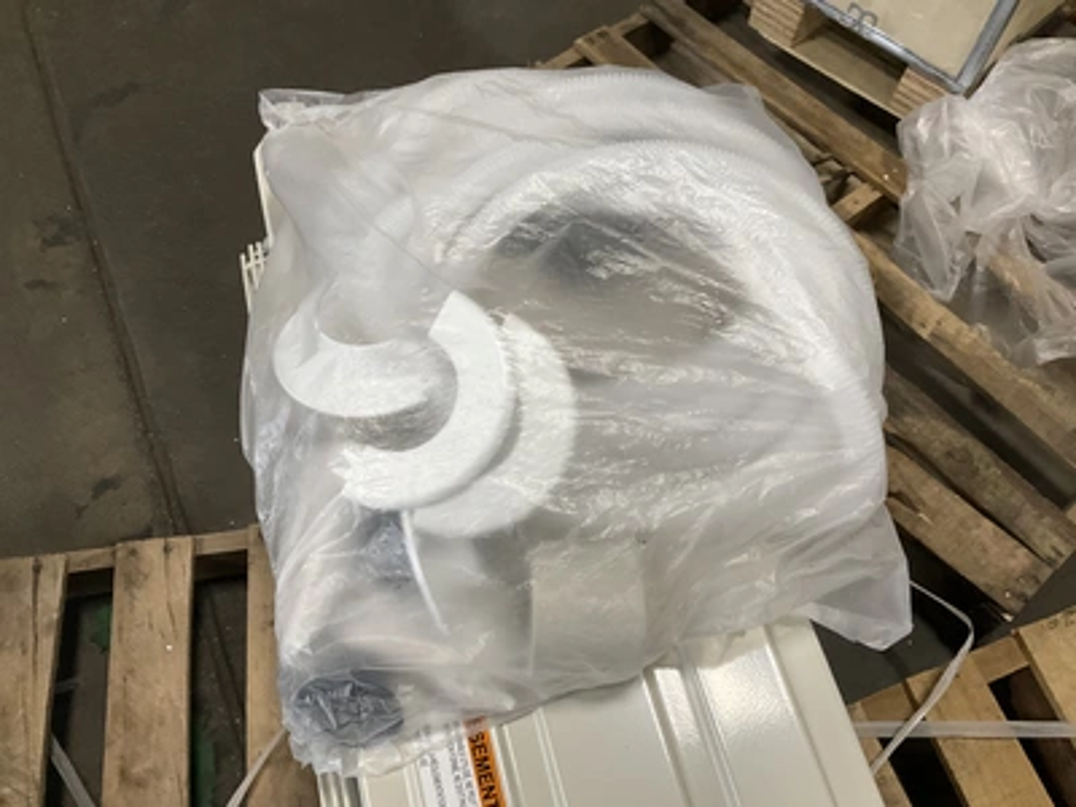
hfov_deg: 61.7
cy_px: 404
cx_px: 538
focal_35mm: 29
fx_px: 901
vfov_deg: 48.2
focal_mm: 3
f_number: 1.8
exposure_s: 1/60
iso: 100
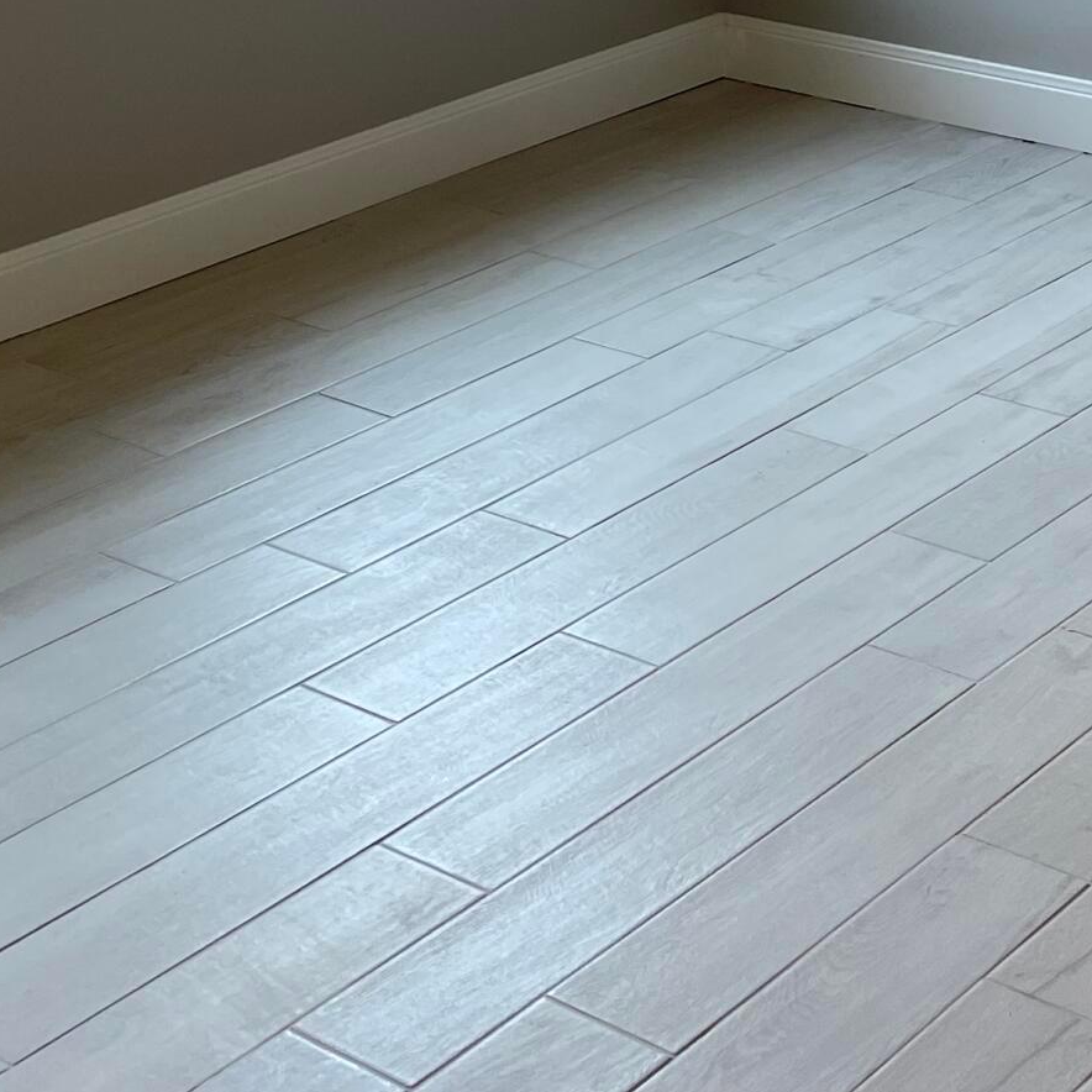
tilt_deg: -7.2
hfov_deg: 22.1
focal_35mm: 78
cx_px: 693
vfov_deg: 20.4
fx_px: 2784
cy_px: -296
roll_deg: +0.3
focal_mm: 4.2
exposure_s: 1/120
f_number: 1.6
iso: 64
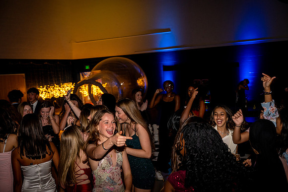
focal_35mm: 42
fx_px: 336
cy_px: 96
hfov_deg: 46.4
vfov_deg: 31.9
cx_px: 144
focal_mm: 42
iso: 1250
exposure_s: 1/80
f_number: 4
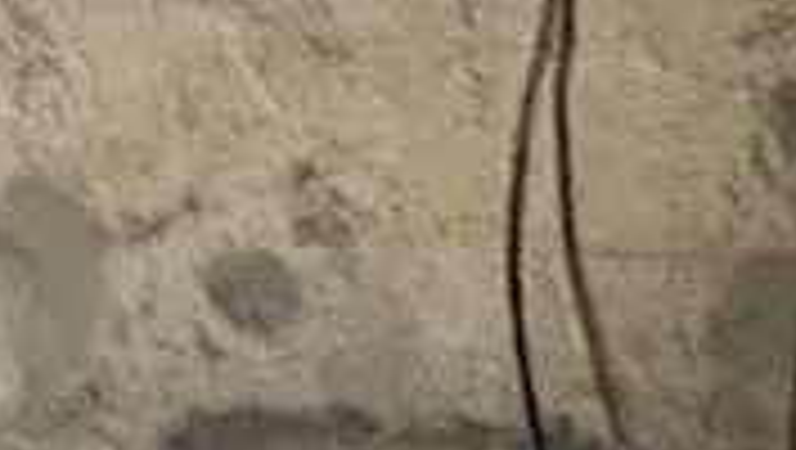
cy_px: 522
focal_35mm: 224
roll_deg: -1.6
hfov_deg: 9.6
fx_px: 4733
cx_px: 715
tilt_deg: +0.0
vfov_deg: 5.4
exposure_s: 1/25
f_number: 1.8
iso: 500
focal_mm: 4.25
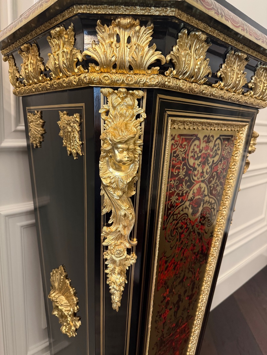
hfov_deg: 56.8
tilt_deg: -11.2
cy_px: 178
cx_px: 134
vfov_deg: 71.6
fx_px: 247
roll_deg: -2.2
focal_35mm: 24
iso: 500
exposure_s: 1/60
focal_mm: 6.76
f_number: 1.78
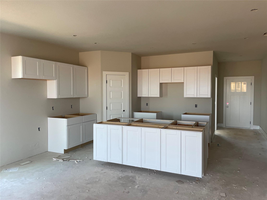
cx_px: 134
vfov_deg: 53.1
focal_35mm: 26
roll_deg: +0.4
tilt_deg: -2.6
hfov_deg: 67.3
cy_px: 100
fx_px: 201
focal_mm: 4.2
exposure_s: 1/121
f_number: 1.6
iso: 100
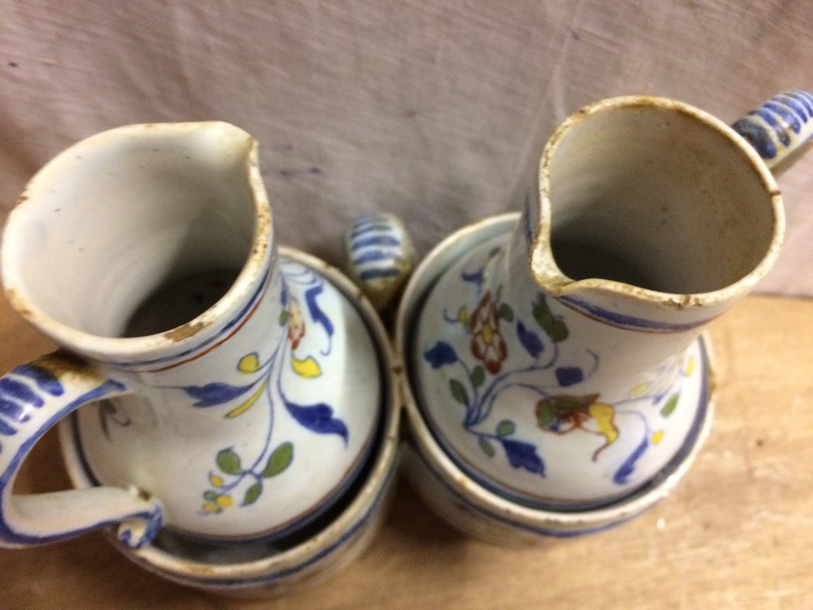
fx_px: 681
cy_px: 305
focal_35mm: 29
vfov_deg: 48.2
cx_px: 406
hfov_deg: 61.7
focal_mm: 4.15
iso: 320
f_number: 2.2
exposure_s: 1/17
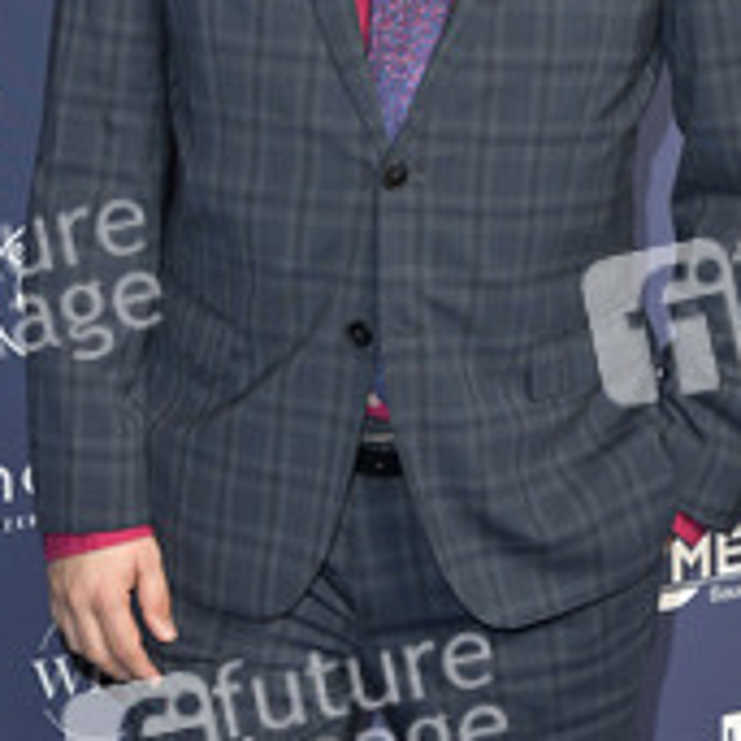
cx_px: 412
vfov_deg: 14.5
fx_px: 2882
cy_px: 87
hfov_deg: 14.6
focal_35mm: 119
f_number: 6.3
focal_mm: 60
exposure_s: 1/250
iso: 2000
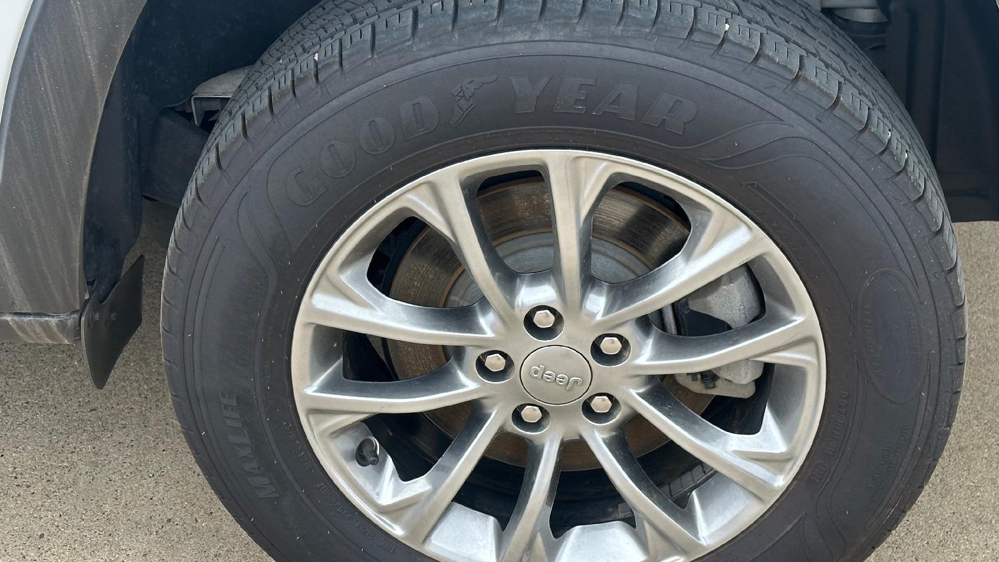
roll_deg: +0.6
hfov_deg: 31.9
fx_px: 1749
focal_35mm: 66
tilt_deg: -33.0
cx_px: 510
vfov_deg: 18.3
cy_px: 327
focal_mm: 6.86
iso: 64
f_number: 1.78
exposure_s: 1/797
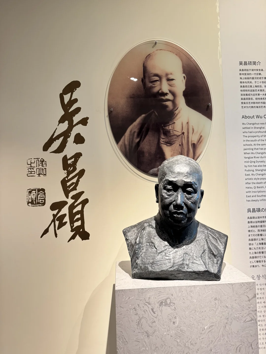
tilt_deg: +2.6
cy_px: 177
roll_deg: +2.0
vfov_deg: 71.6
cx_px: 133
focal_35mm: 24
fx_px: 246
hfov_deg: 56.8
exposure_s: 1/50
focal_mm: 6.76
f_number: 1.78
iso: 250
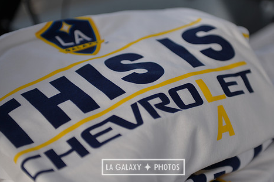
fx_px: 662
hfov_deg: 23.4
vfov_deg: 15.7
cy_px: 79
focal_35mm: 87
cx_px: 143
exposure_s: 1/640
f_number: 2.8
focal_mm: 70
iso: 200
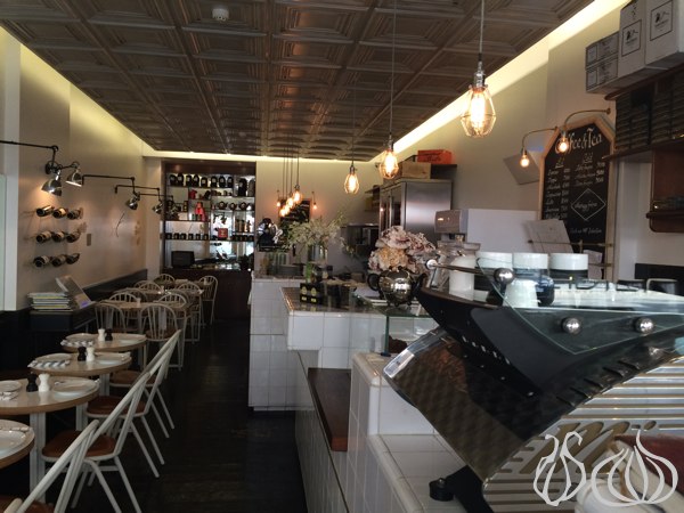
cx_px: 342
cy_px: 256
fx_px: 593
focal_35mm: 30
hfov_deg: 60.0
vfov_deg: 46.8
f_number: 2.2
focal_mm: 4.12
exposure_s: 1/40
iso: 40
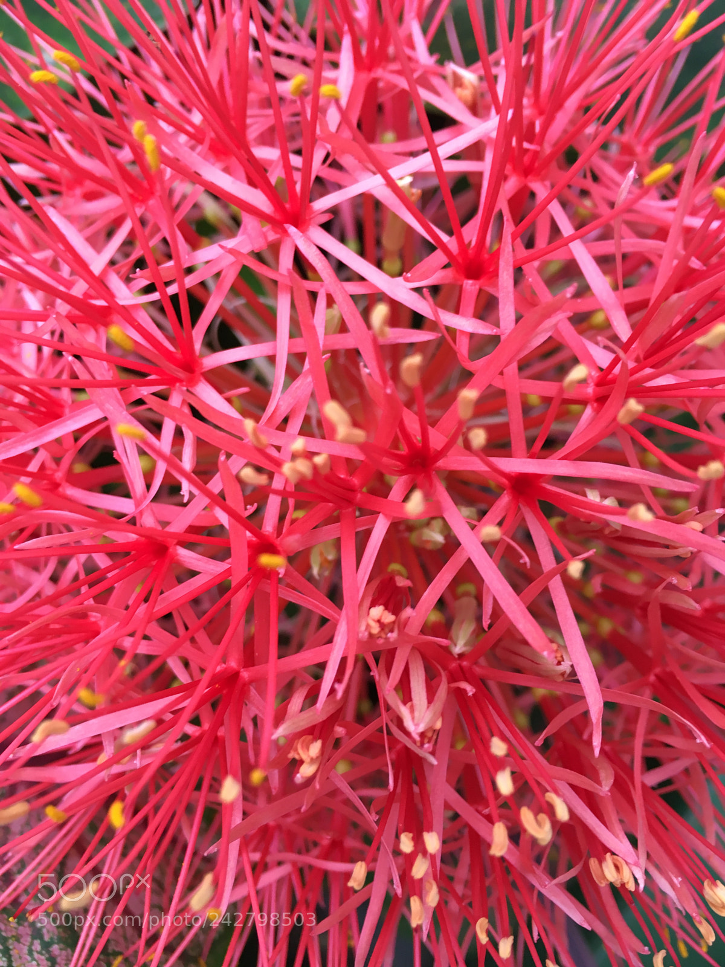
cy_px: 484
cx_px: 362
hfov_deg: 48.2
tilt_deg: -80.6
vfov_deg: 61.7
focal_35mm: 29
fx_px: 810
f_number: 2.2
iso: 50
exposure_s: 1/30
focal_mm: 4.15
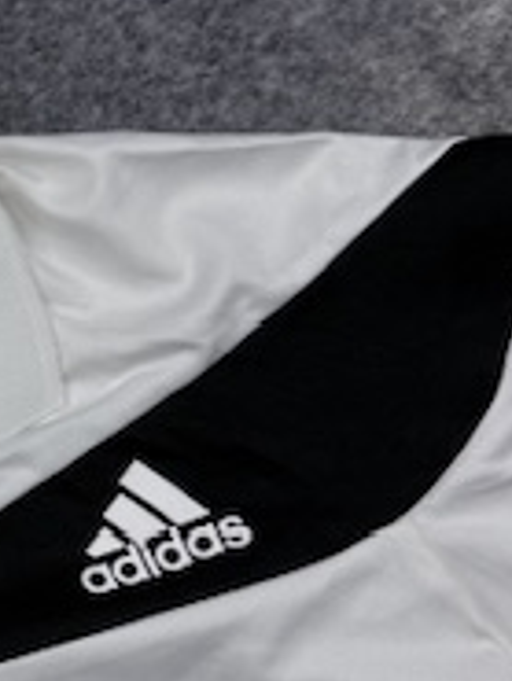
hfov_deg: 16.0
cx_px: -295
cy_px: 460
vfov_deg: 23.4
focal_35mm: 83
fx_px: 1635
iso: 80
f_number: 1.78
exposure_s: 1/772
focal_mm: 6.76
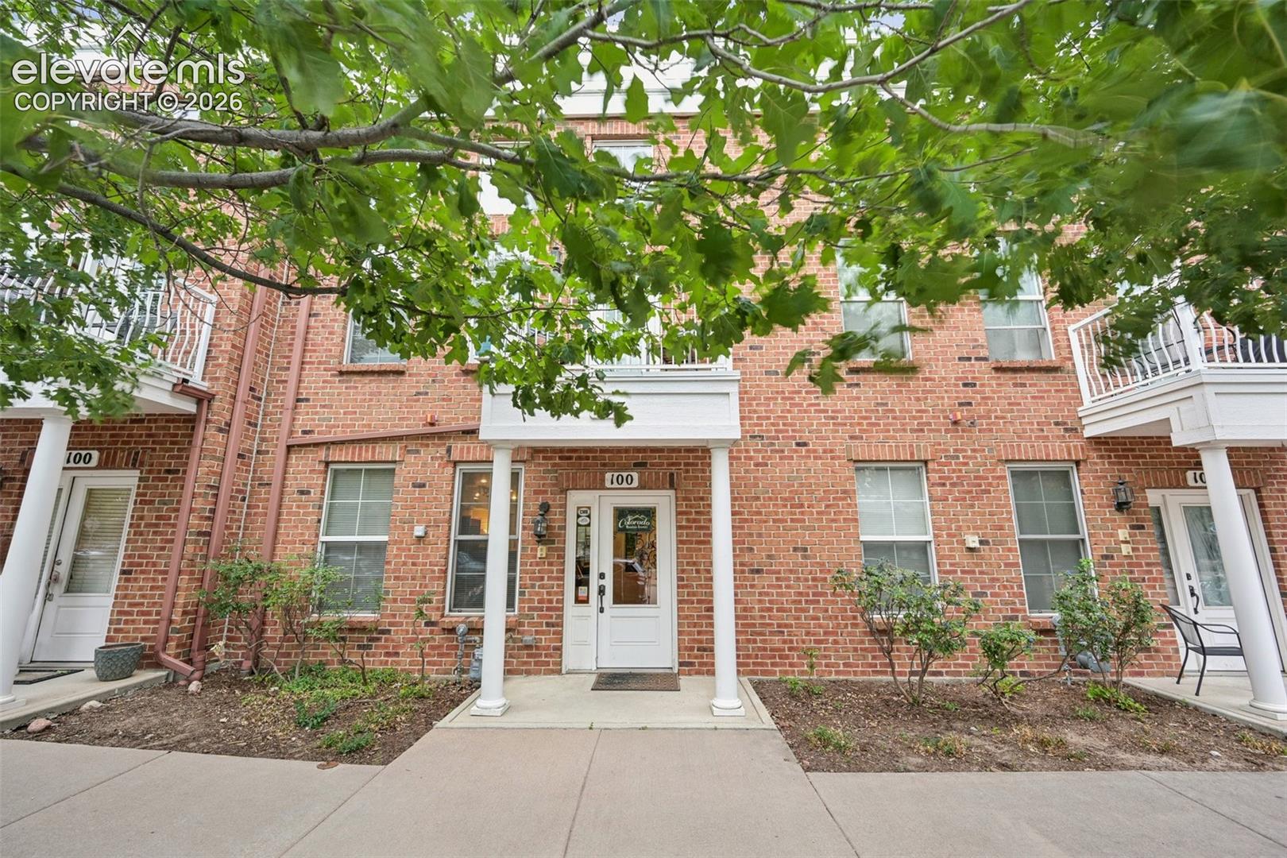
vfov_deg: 81.2
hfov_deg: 104.3
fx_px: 500
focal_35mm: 14
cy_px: 429
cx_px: 644
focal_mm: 14
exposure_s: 1/10
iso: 400
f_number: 8
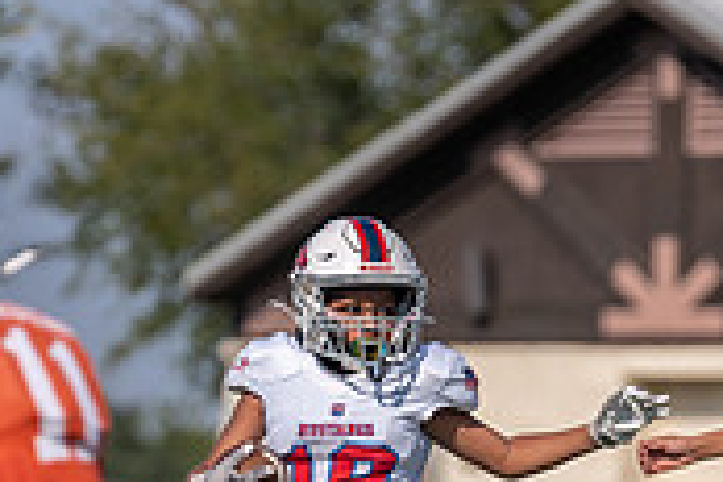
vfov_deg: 2.1
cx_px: 428
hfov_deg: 3.1
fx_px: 13415
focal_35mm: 668
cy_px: 613
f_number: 3.5
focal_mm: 200
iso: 100
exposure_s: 1/2500
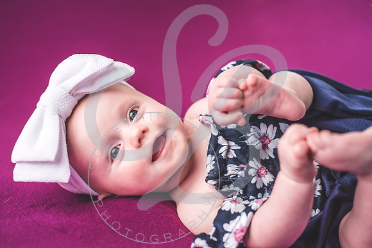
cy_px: 124
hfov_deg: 39.6
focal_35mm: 50
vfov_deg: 27.0
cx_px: 186
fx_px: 517
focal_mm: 50
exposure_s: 1/320
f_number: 2.8
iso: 320
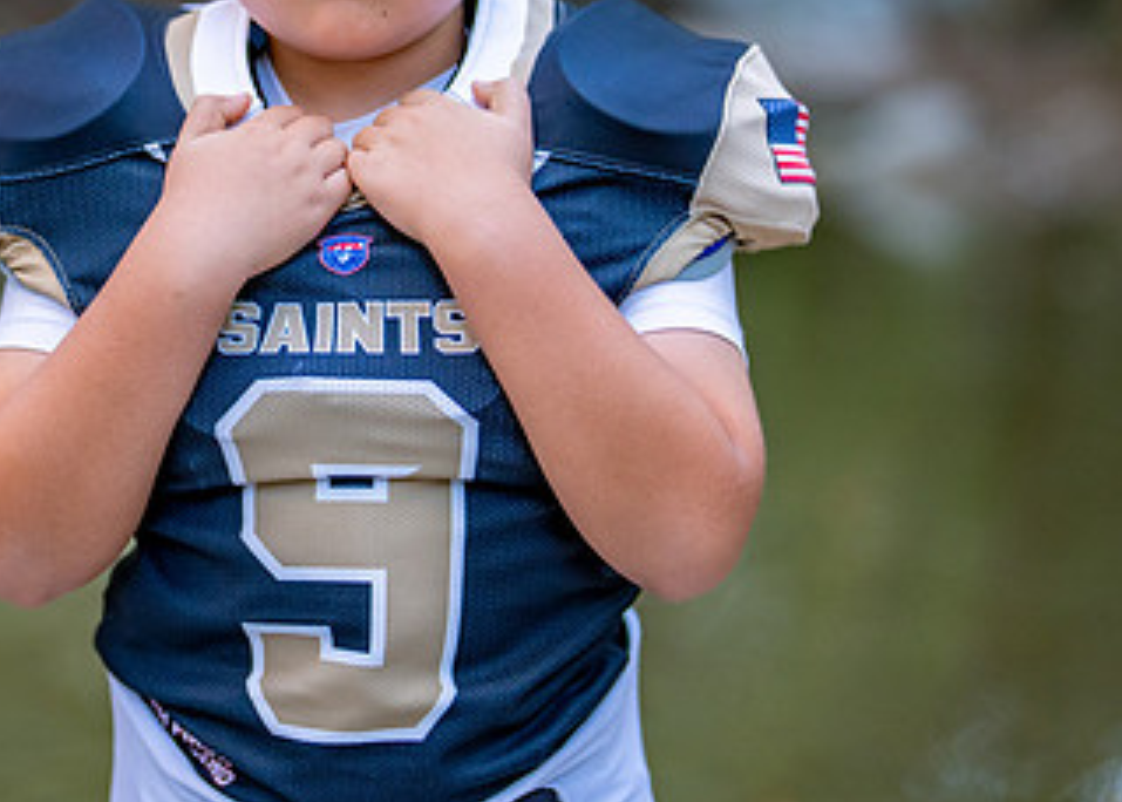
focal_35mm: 117
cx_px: 379
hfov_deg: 17.1
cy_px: 148
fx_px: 3729
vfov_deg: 12.2
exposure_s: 1/500
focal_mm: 50
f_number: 1.2
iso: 500
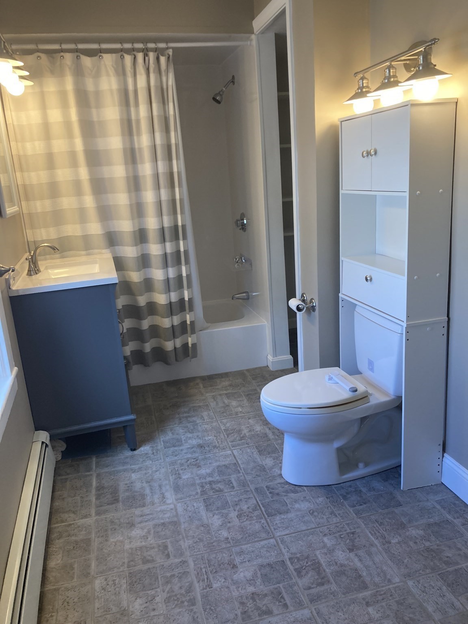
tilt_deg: -16.3
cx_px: 234
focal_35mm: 28
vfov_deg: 63.4
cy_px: 312
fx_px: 505
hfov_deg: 49.7
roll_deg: +4.2
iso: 64
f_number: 1.8
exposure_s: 1/60
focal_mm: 3.99
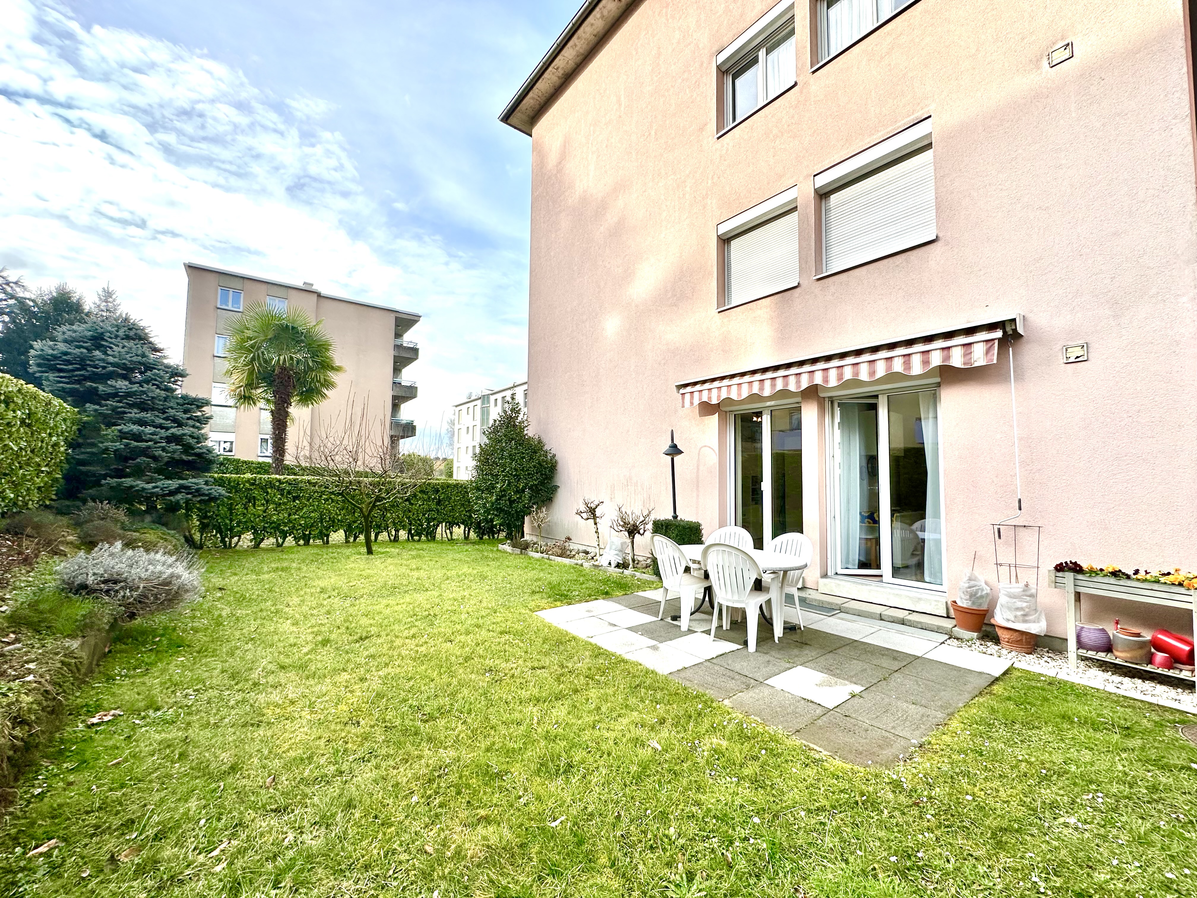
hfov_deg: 102.1
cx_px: 598
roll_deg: +0.0
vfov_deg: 85.7
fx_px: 484
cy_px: 449
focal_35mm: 14
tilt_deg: +3.5
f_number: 2.2
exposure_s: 1/997
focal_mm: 2.22
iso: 40
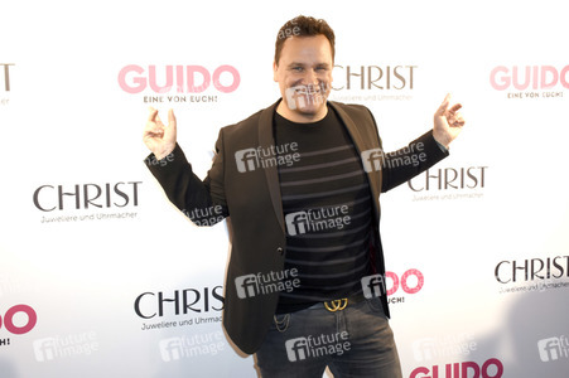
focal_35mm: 39
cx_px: 284
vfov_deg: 34.2
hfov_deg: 49.6
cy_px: 189
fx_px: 616
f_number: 6.3
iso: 1000
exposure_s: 1/160
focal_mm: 26
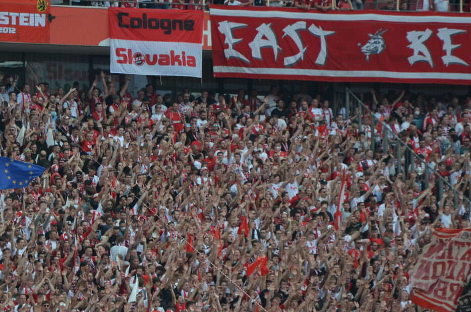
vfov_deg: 5.1
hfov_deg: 7.6
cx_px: 146
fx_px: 3524
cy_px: 177
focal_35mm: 270
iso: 320
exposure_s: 1/500
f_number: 5.6
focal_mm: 105
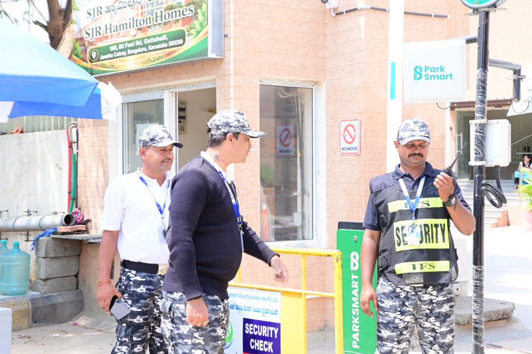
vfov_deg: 35.4
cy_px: 165
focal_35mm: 38
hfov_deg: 51.2
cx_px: 283
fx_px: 554
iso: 250
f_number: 6.3
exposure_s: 1/160
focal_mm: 34.5
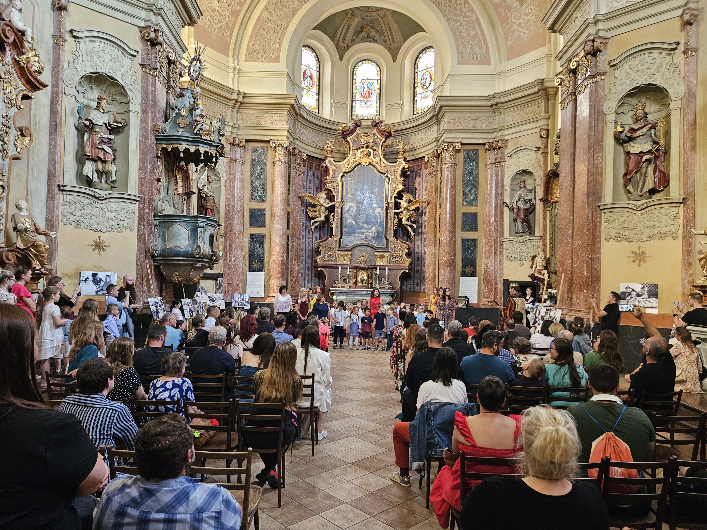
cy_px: 265
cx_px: 354
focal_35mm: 23
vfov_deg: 58.9
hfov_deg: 73.9
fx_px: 470
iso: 400
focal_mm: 5.4
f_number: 1.8
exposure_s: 1/100
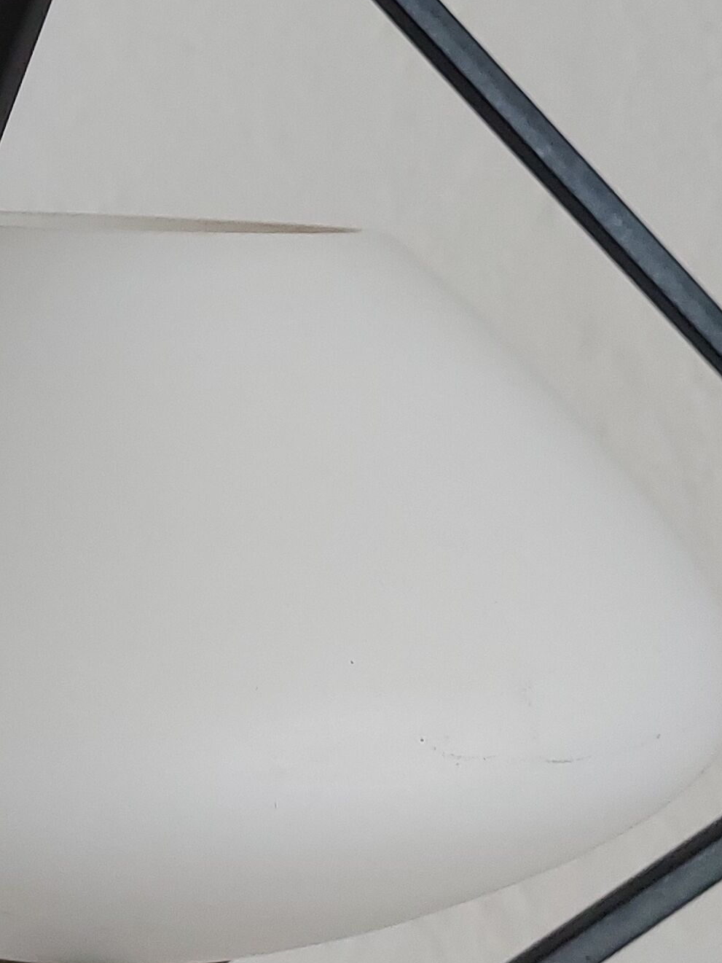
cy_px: 231
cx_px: 28
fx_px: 2336
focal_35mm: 84
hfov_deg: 17.2
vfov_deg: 23.0
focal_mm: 5.23
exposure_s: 1/325
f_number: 1.8
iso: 320
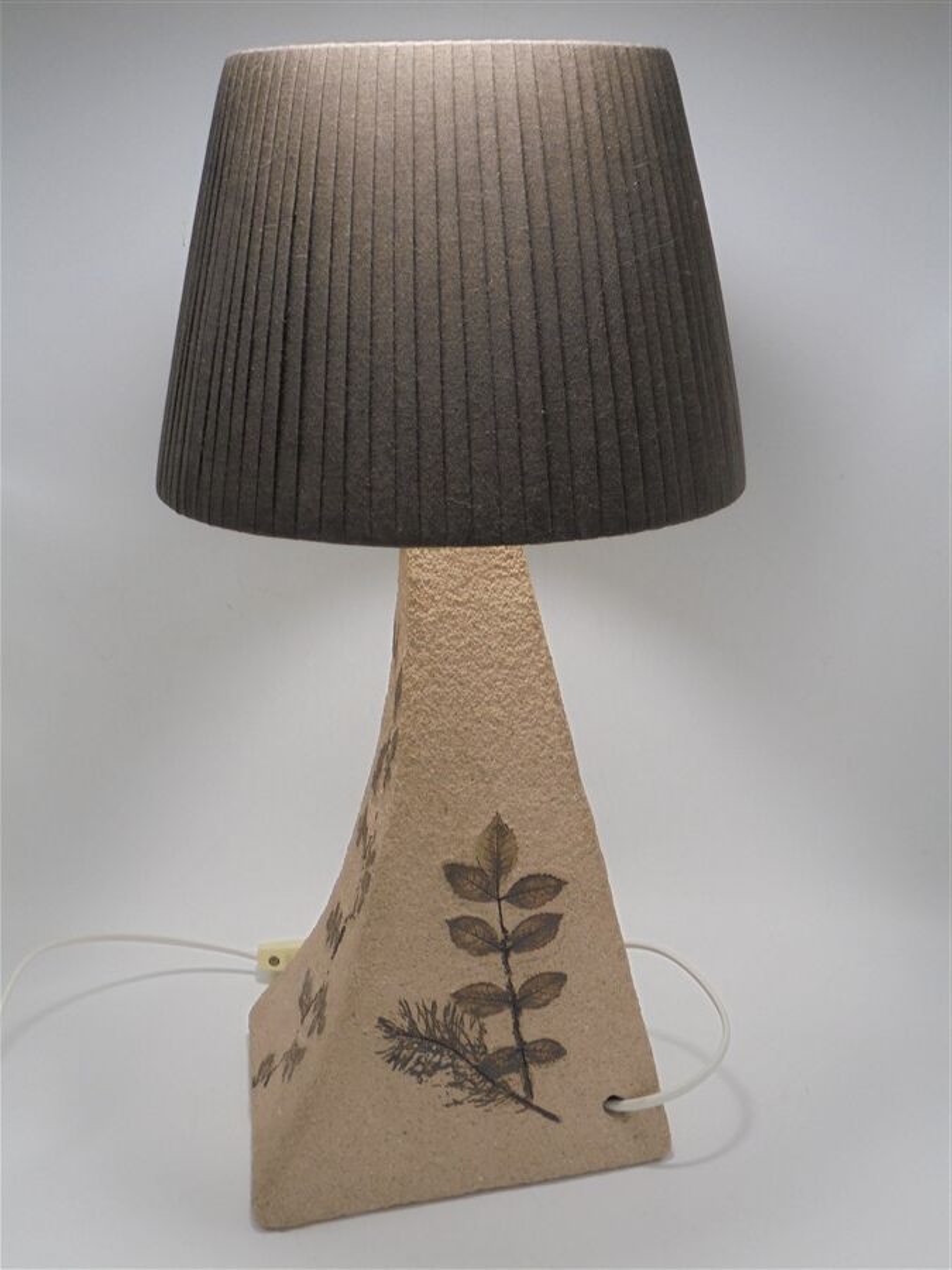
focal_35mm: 43
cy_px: 635
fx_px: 1577
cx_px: 476
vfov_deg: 43.9
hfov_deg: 33.6
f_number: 4.5
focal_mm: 7.8
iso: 100
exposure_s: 1/50
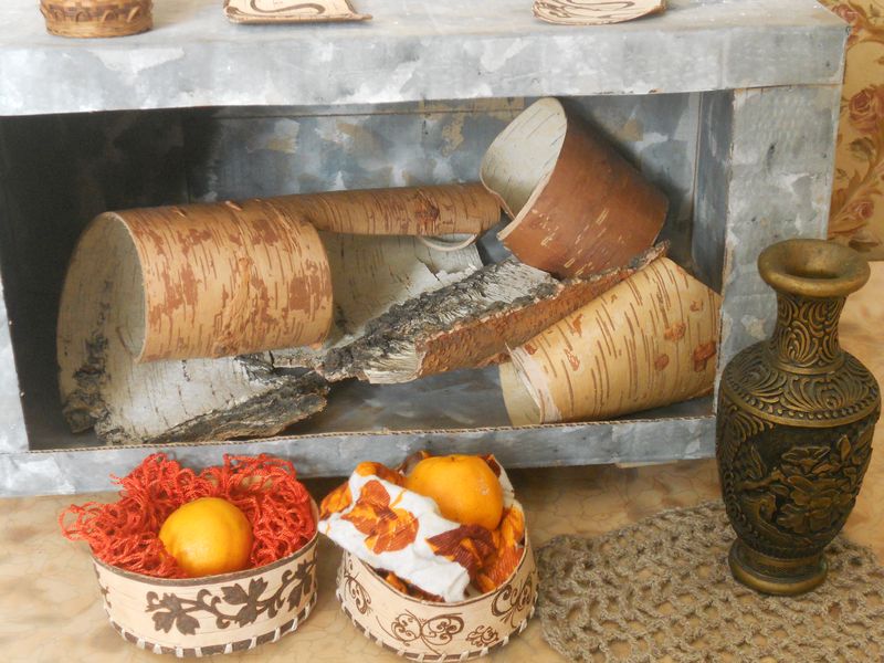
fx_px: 1379
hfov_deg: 35.5
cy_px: 332
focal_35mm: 54
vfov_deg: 27.0
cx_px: 442
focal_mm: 9.8
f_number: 4.8
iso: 400
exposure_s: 1/1.3
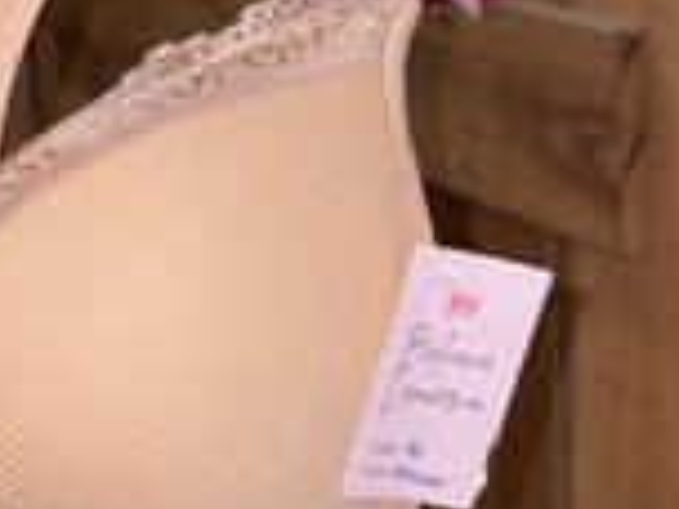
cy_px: -248
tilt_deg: -5.5
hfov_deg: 20.8
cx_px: -13
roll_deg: +4.1
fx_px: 1785
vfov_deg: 15.1
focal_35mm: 91
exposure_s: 1/18
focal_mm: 5.96
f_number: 1.6
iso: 40
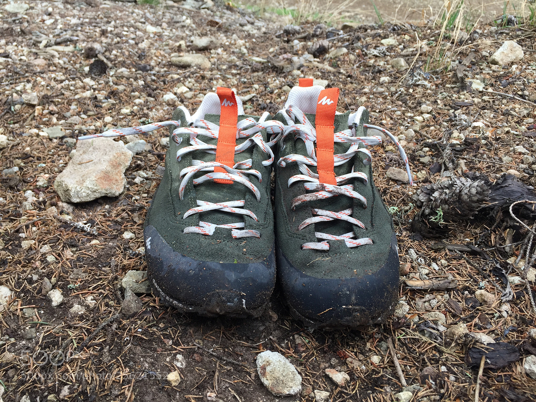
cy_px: 201
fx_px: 449
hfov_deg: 61.7
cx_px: 268
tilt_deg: -46.6
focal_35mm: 29
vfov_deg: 48.2
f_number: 2.2
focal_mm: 4.15
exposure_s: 1/100
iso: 32
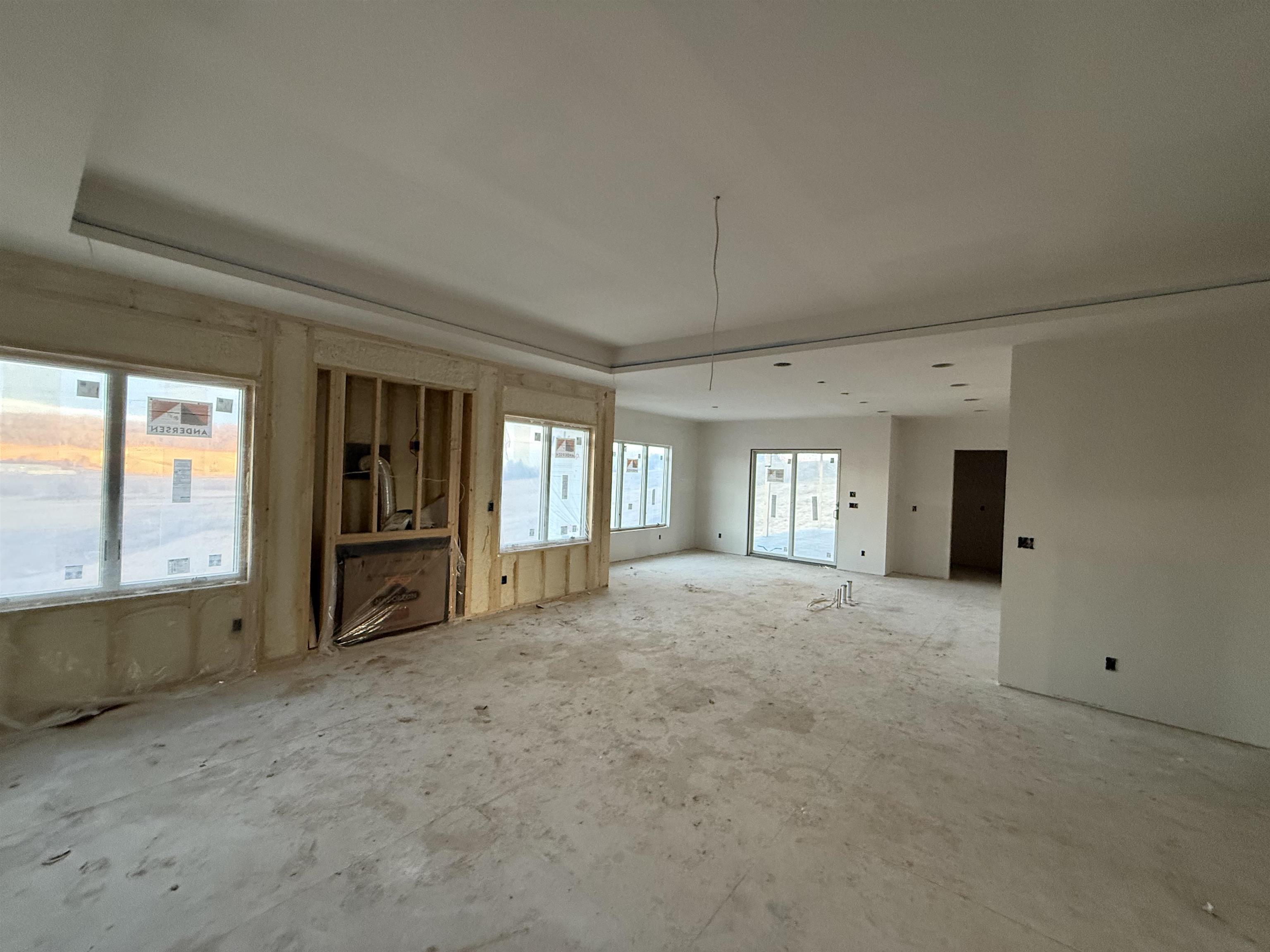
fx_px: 514
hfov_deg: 102.1
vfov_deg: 85.7
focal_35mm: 14
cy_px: 476
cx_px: 635
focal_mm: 2.22
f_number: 2.2
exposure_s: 1/60
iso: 400
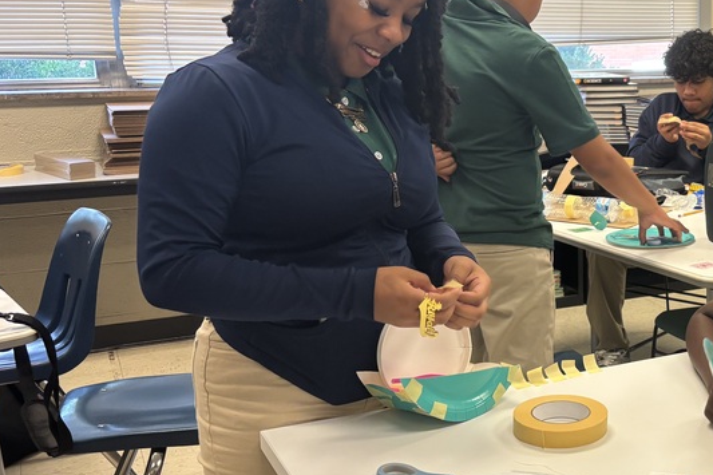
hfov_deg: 35.4
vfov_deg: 26.0
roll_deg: -1.4
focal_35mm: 52
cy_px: 245
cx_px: 674
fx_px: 1030
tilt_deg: -13.4
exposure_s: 1/60
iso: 100
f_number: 1.6
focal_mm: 5.96
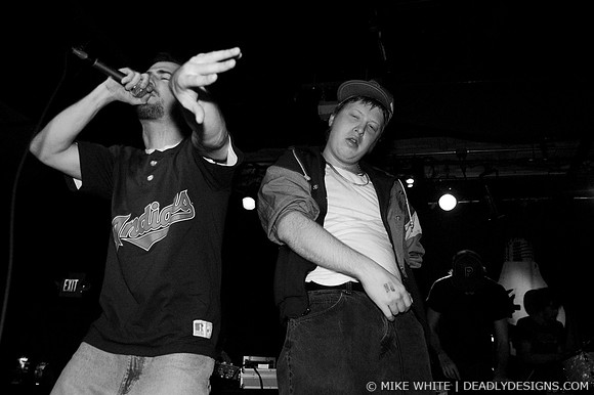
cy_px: 198
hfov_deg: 62.0
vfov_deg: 43.6
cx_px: 297
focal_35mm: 30
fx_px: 495
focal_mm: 20
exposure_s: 1/60
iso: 800
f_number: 3.2
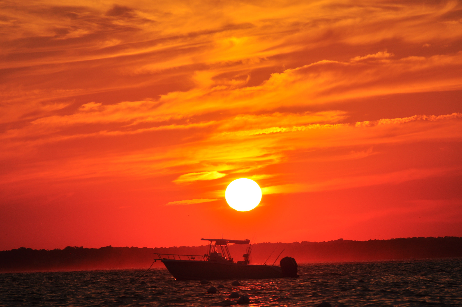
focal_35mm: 300
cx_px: 231
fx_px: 3845
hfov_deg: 6.9
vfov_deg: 4.6
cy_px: 154
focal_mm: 200
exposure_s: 1/1250
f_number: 13
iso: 200
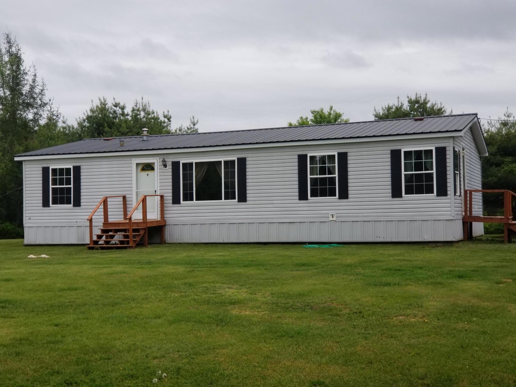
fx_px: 775
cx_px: 258
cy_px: 194
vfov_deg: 28.0
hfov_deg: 36.8
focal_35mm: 52
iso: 25
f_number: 2.4
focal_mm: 6
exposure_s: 1/340
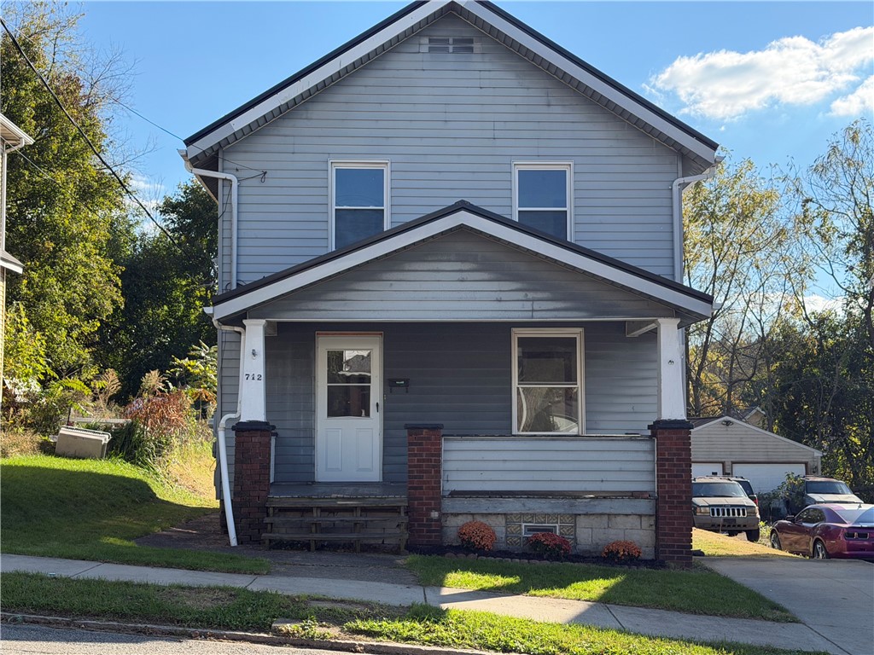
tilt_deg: +4.1
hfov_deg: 39.7
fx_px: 1212
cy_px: 328
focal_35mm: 48
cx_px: 437
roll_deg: -0.1
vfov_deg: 30.3
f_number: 1.78
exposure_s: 1/2762
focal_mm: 6.76
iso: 100
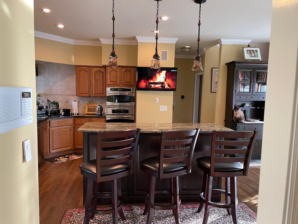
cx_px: 149
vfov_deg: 53.0
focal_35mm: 26
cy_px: 112
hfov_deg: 67.3
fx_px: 224
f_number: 1.6
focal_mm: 4.2
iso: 200
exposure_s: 1/60
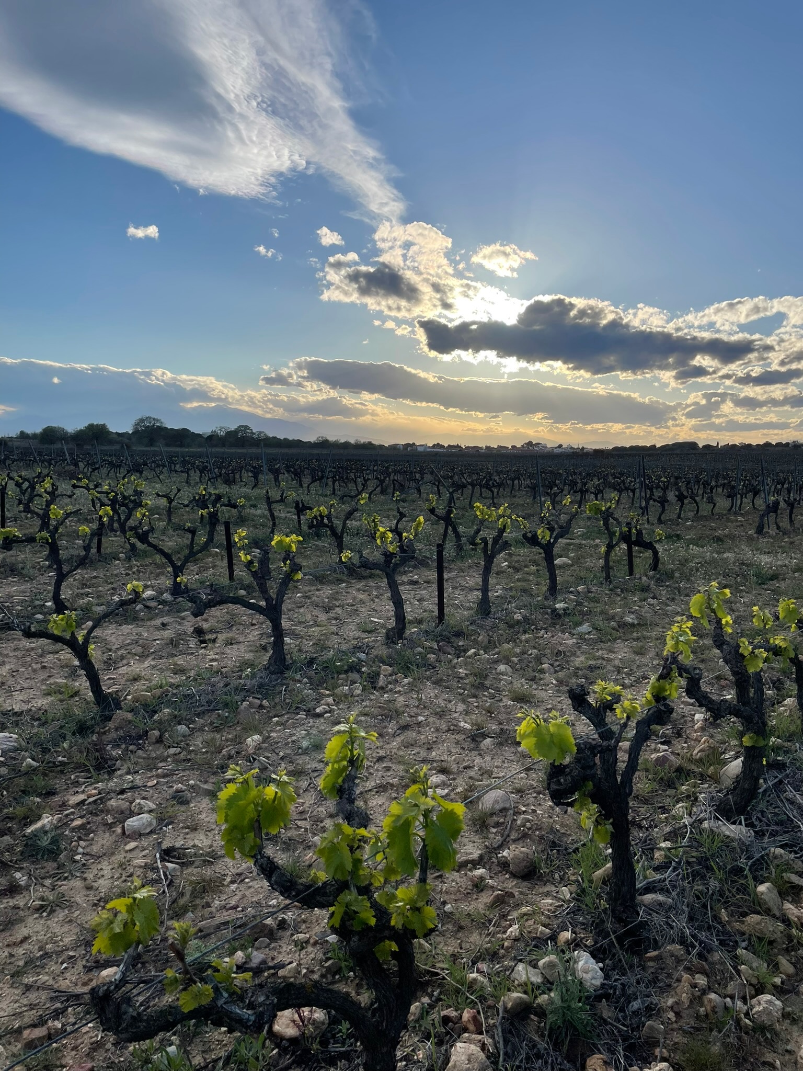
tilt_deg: -3.9
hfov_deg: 53.1
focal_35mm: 26
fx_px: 804
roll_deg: -1.9
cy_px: 536
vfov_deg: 67.3
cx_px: 402
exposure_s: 1/4651
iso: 32
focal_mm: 4.2
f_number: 1.6
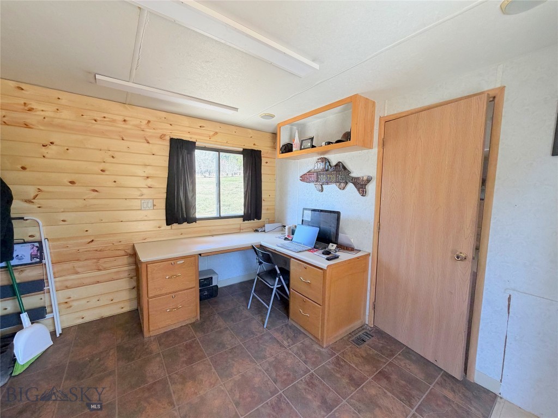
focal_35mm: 14
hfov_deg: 102.1
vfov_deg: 85.7
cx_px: 279
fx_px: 226
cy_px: 209
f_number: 2.2
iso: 250
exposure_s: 1/121
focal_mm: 2.22
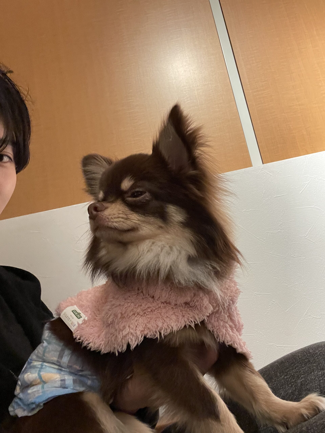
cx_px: 162
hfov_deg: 46.8
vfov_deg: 60.0
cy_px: 216
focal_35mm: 30
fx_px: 376
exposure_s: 1/50
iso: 320
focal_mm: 2.71
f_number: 2.2
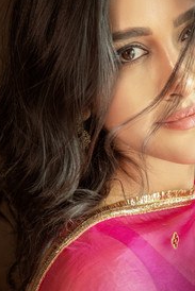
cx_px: 116
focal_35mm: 98
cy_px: 232
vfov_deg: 20.6
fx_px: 795
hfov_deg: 14.0
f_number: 5
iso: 1000
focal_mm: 42
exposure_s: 1/200
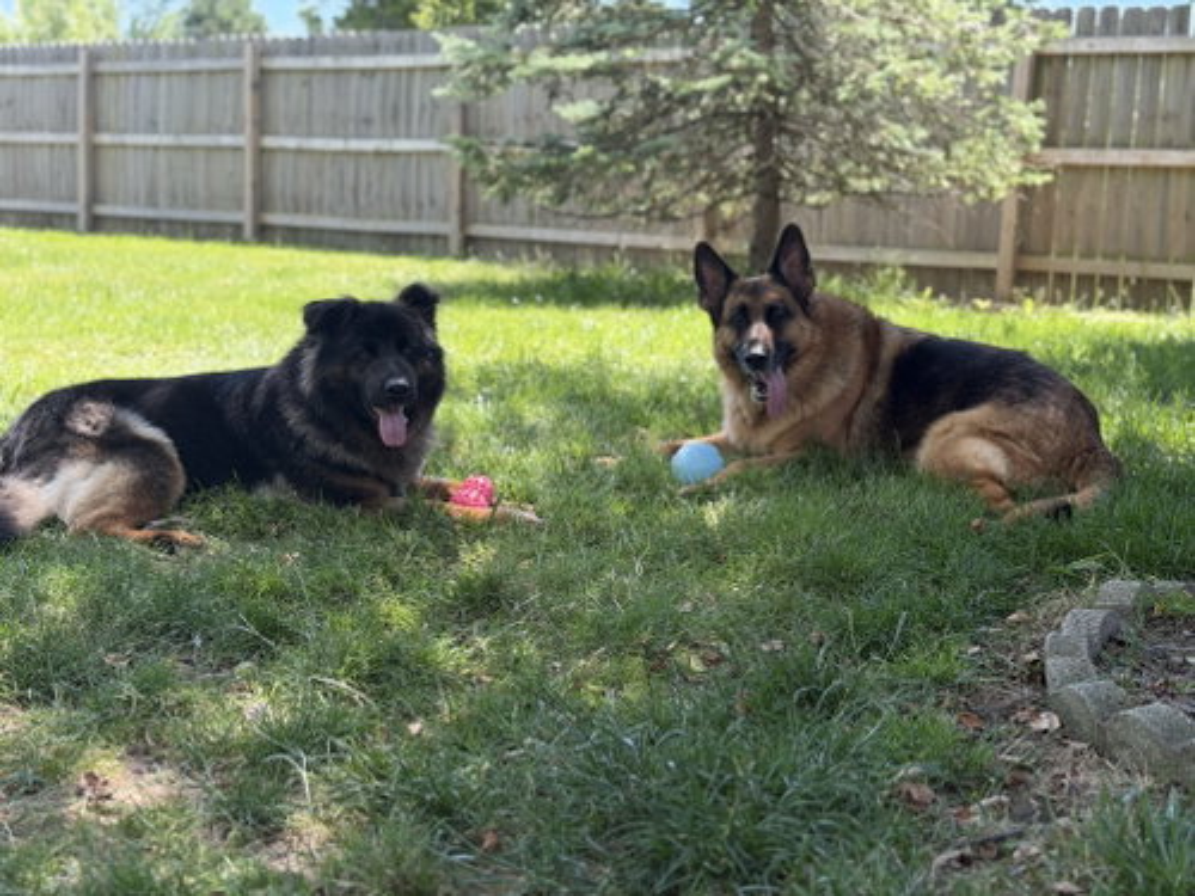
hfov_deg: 39.7
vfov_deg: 30.3
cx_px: 598
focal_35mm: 48
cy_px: 448
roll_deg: -2.4
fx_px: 1657
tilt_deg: -7.6
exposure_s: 1/415
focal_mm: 6.76
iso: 64
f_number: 1.78
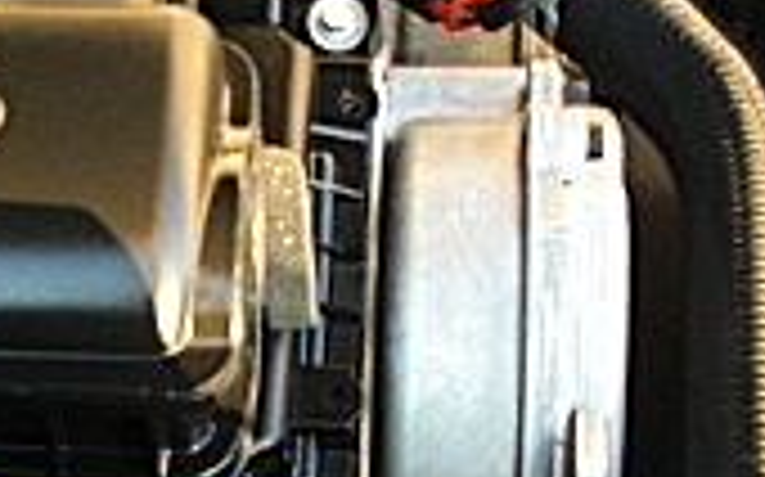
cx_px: 81
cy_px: 230
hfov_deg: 14.4
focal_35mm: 144
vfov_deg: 9.1
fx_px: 3000
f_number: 2.8
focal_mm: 6.3
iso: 200
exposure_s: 1/80
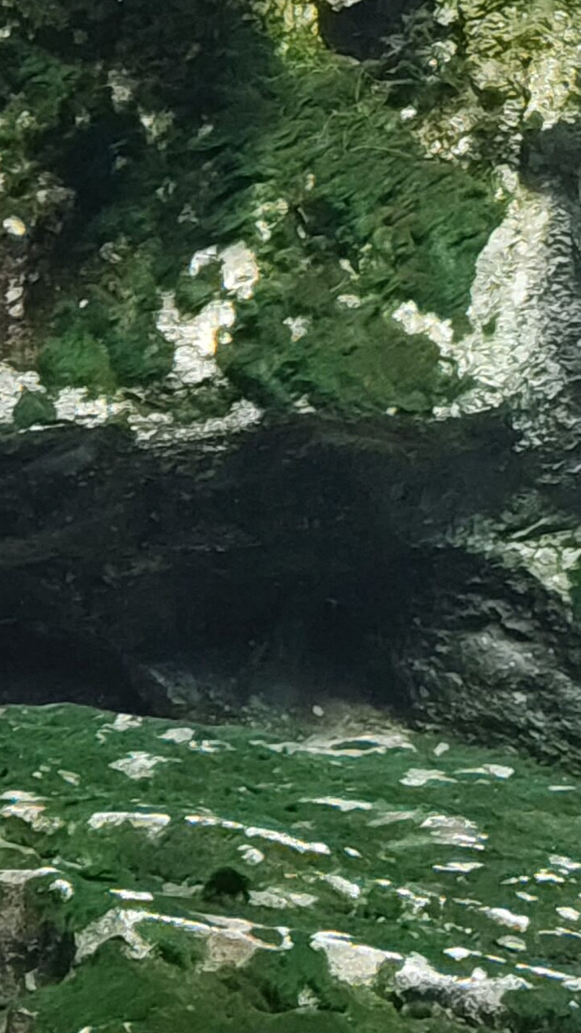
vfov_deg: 19.4
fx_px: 3014
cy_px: 619
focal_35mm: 110
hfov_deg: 10.5
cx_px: -394
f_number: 1.88
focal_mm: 5.56
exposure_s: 1/25
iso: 1750
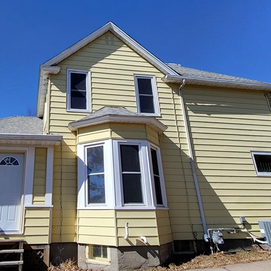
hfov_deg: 55.2
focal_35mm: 28
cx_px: 76
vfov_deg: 56.5
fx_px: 248
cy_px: 99
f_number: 2.2
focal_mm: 1.74
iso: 32
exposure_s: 1/986
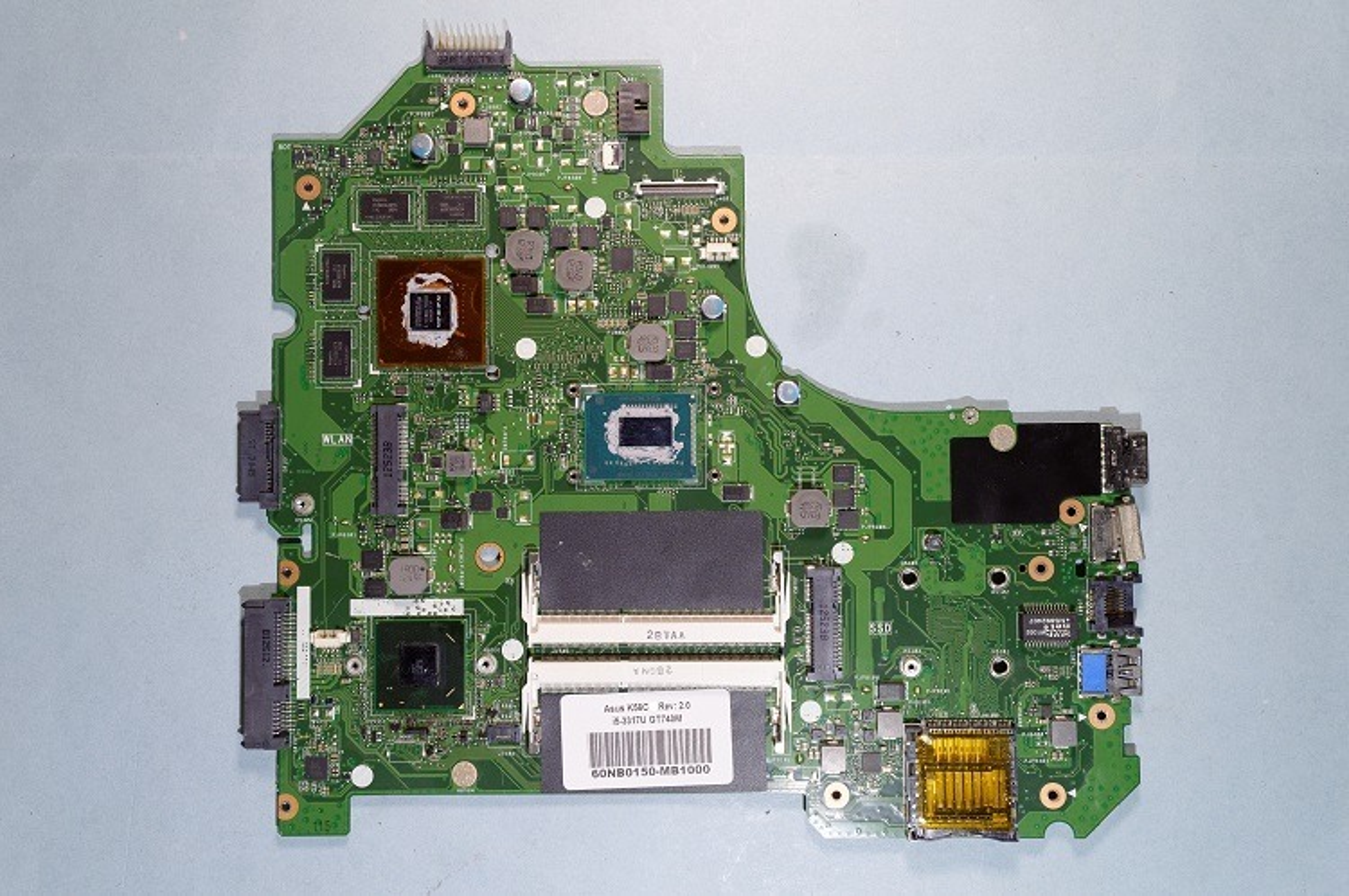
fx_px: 1123
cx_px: 674
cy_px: 448
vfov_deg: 43.5
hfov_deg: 62.0
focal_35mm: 30
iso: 100
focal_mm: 20
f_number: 8
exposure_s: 1/6
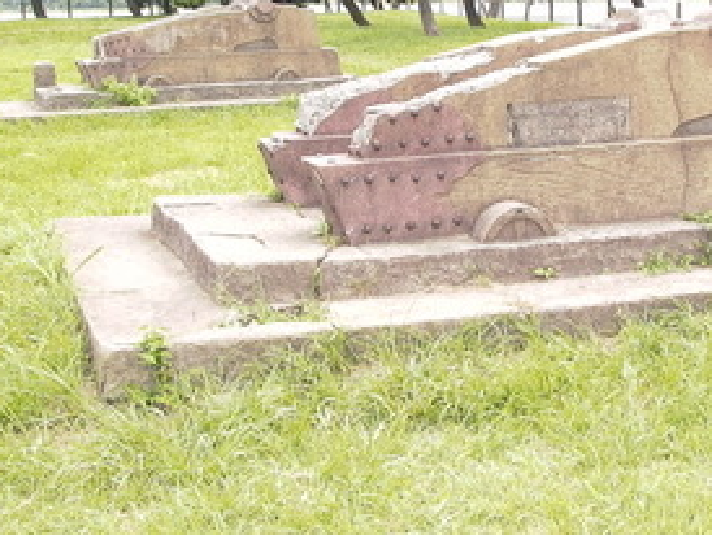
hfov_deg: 29.7
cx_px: 448
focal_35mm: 65
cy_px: 119
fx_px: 1338
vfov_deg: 22.4
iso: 100
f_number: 2.8
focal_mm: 8.19
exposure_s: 1/522
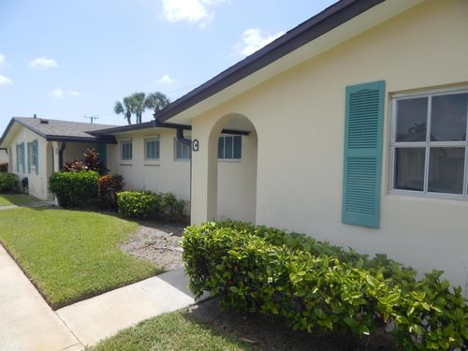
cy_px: 176
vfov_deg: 61.1
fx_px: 297
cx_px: 234
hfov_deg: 76.4
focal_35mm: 22
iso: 125
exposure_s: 1/500
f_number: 6
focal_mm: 4
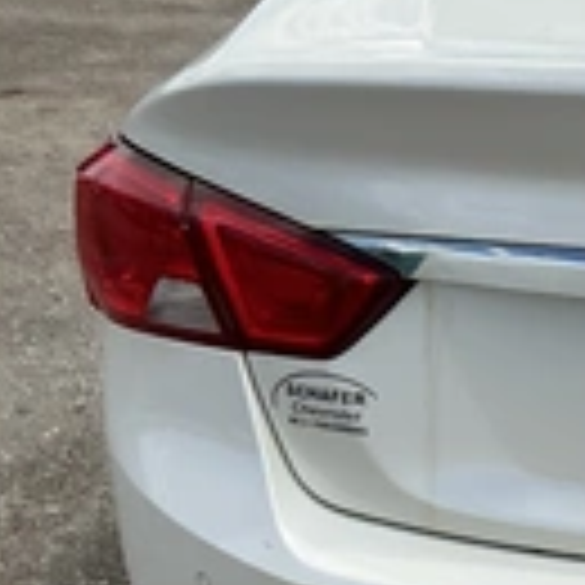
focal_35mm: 76
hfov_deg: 19.8
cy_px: 536
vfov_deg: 22.2
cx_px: 868
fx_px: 1453
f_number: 1.8
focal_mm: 3
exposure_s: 1/1730
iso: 25
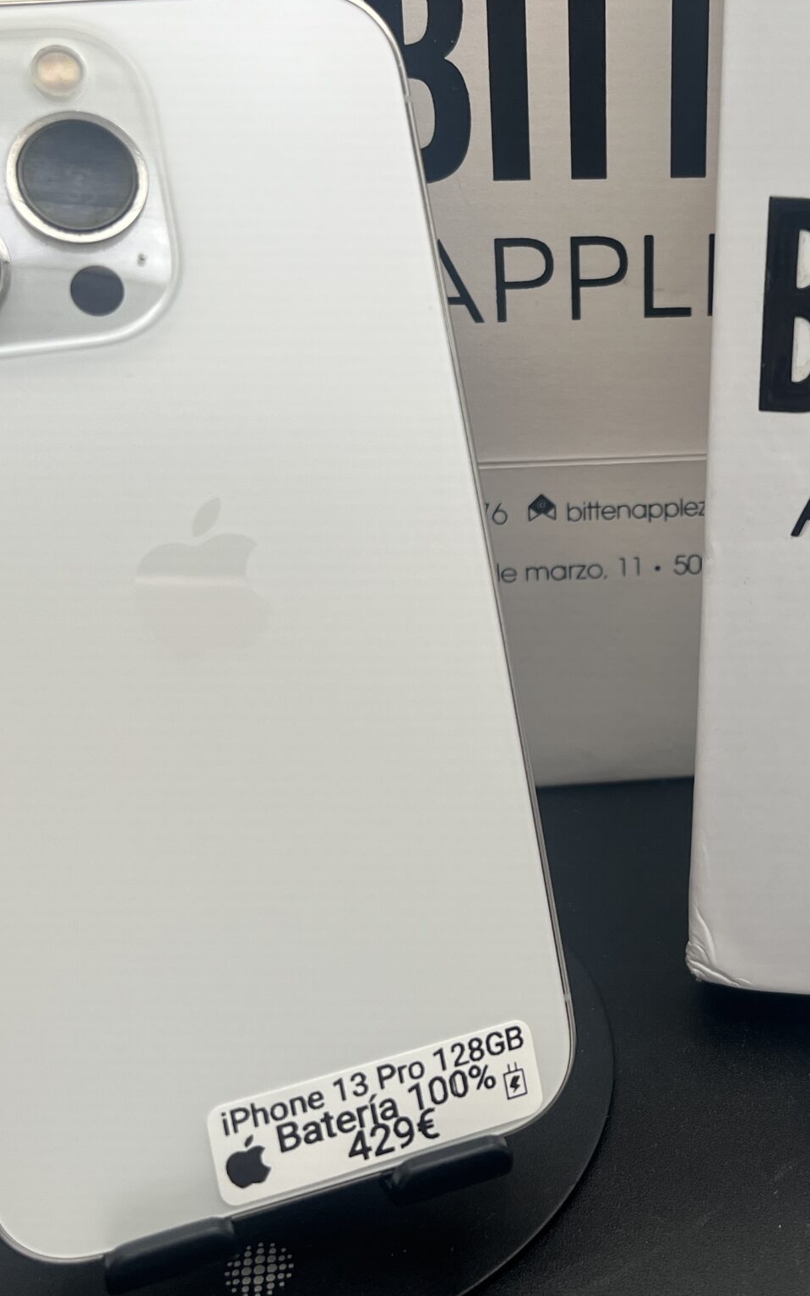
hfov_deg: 27.2
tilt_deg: -30.8
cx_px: 704
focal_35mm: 46
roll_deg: -0.6
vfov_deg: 43.4
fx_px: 1624
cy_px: 550
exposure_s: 1/643
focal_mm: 5.7
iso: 50
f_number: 1.5
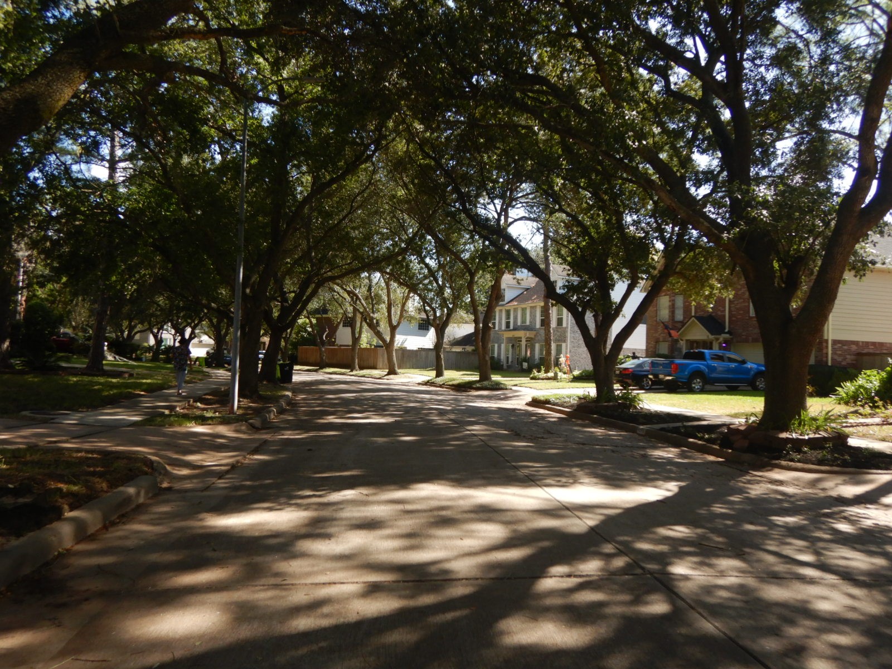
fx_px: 618
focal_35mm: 24
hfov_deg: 71.6
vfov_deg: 56.8
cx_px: 446
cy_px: 334
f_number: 2.8
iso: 125
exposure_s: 1/500
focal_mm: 4.3
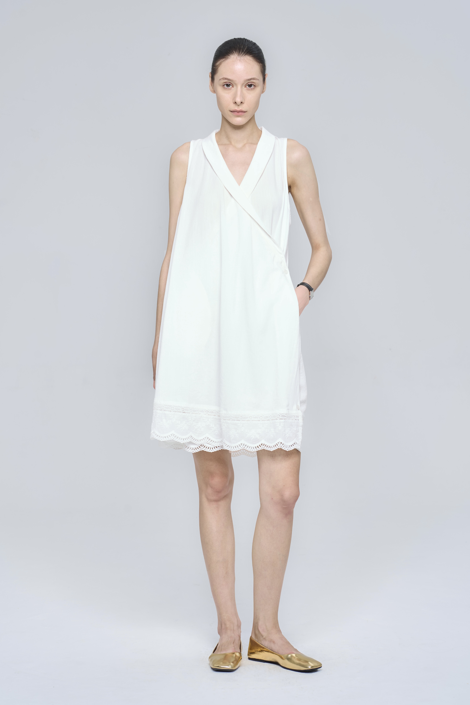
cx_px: 235
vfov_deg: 23.9
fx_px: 1665
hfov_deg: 16.1
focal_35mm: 85
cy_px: 352
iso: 200
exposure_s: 1/125
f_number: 8
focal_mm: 85
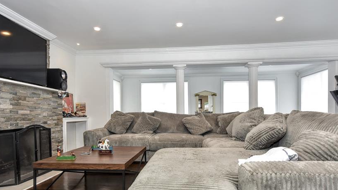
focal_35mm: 21
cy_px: 114
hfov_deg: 83.8
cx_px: 169
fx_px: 188
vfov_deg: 53.3
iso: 800
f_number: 5.6
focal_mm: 16
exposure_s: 1/125
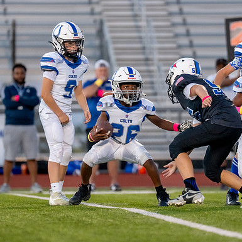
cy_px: 87
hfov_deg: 3.7
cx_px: 111
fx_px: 3773
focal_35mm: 477
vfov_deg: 3.7
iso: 1600
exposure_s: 1/1250
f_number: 2.8
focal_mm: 200
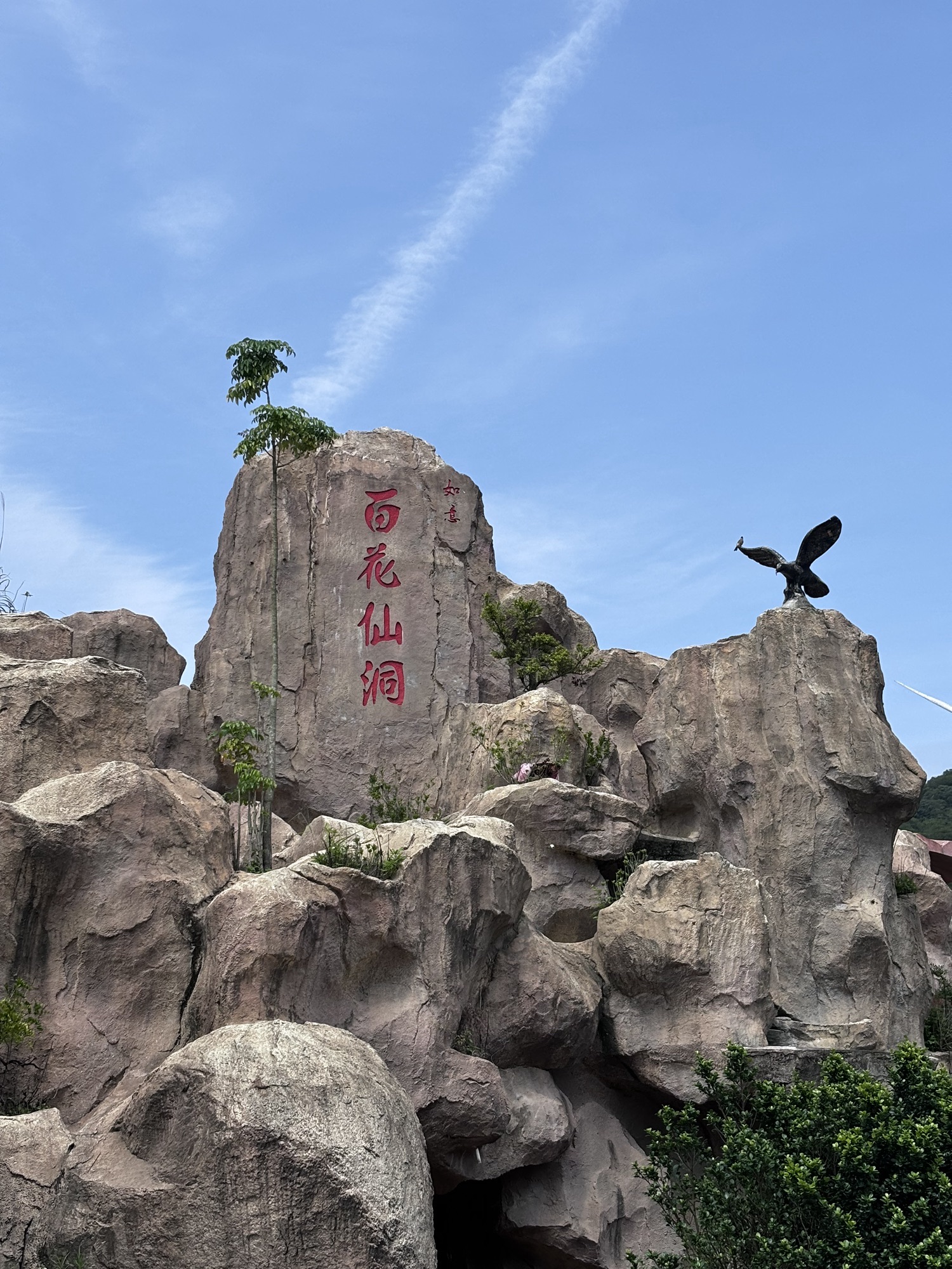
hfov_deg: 28.0
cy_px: 634
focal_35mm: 52
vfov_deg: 36.8
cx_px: 476
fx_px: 1907
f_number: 1.6
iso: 40
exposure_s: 1/2639
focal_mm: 5.96
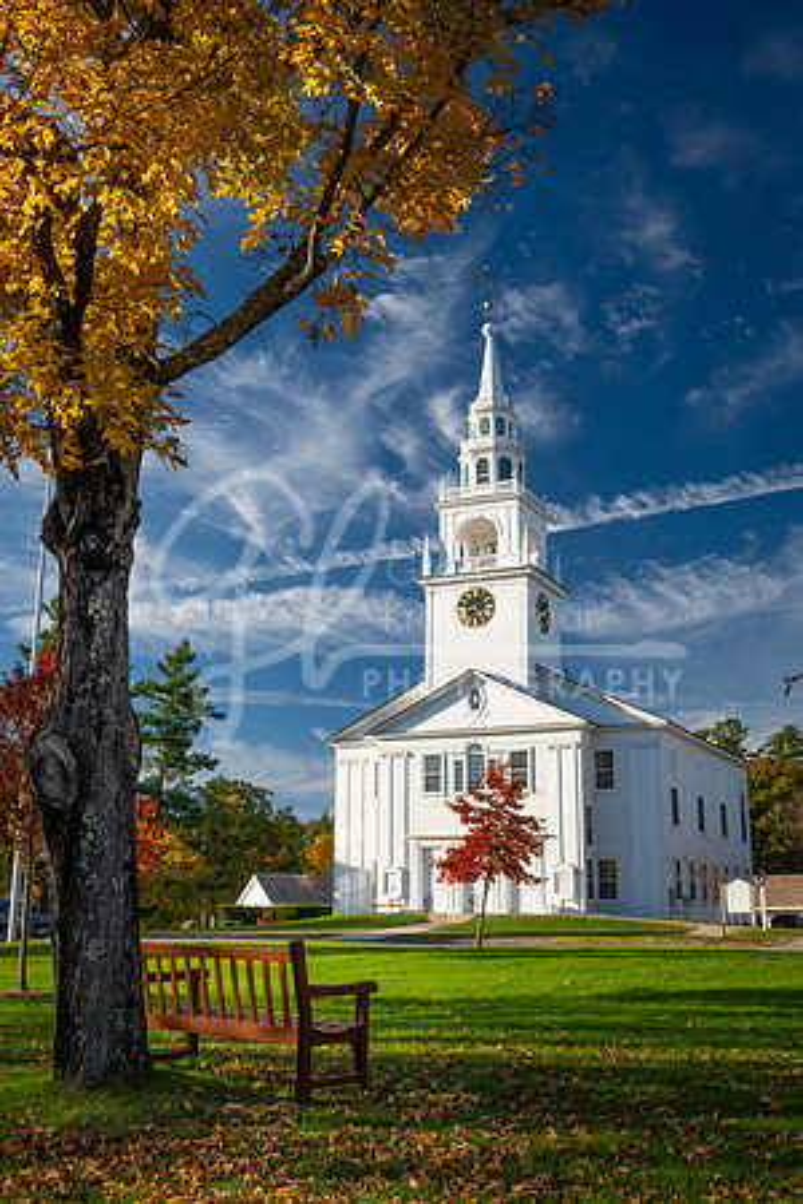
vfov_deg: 50.7
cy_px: 602
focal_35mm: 38
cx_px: 402
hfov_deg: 35.1
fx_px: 1271
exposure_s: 1/400
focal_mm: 38
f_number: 20
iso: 4000
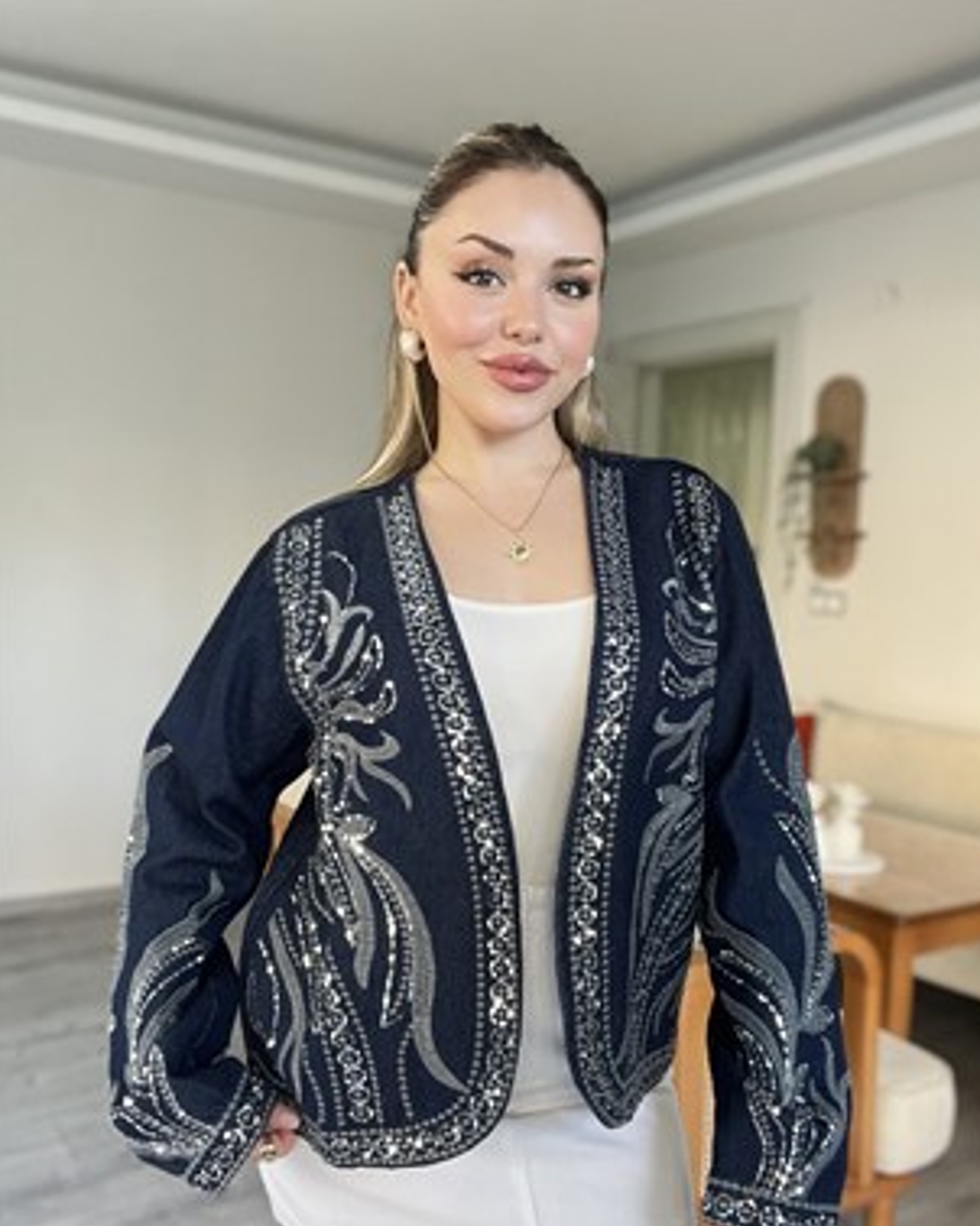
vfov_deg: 55.6
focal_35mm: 32
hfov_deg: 45.8
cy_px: 660
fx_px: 1161
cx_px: 493
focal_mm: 2.71
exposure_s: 1/60
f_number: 2.2
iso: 125
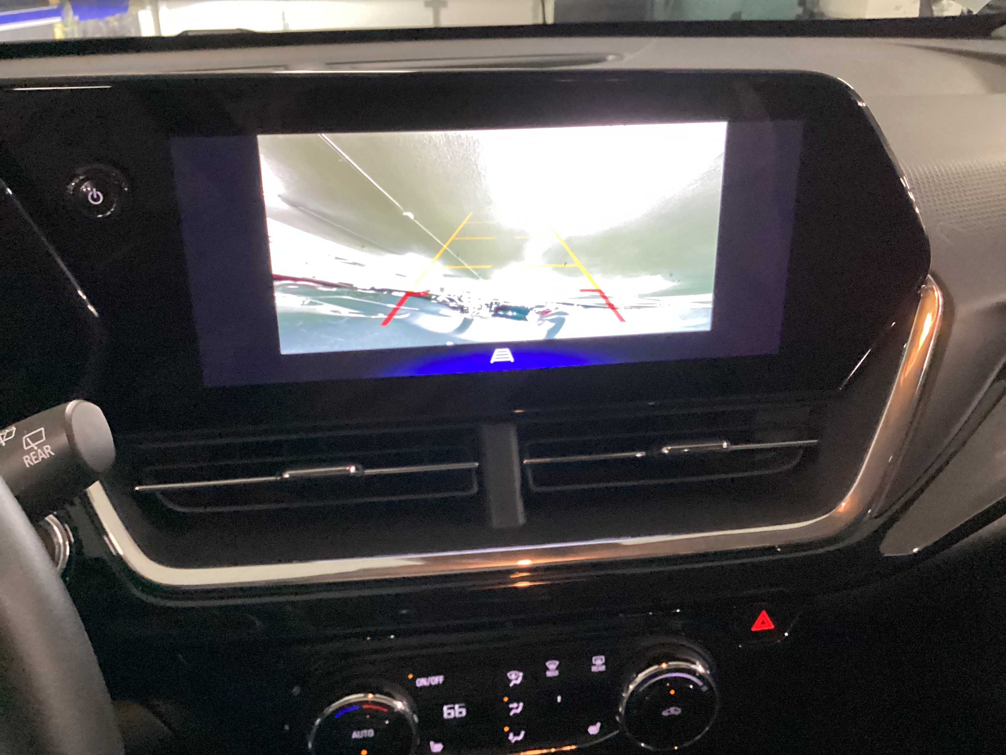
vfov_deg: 45.4
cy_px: 378
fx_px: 901
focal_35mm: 31
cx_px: 503
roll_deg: -1.3
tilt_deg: -27.1
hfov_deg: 58.4
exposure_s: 1/50
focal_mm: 3.3
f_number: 2.4
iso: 400
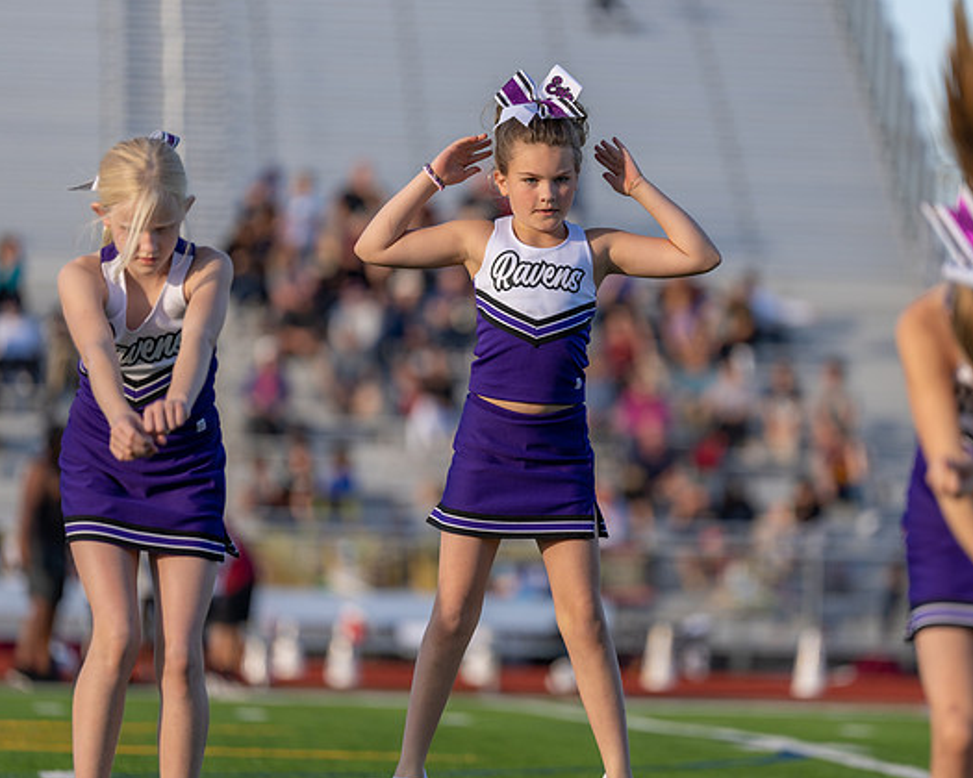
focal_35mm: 253
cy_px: 372
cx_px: 553
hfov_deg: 7.6
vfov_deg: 6.1
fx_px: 7286
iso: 100
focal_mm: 200
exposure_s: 1/1000
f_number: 2.8
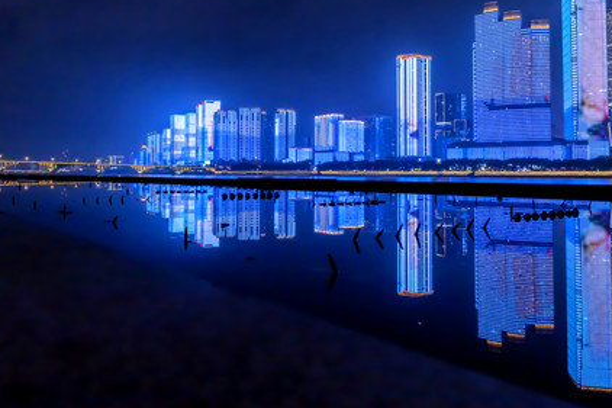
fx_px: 544
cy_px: 148
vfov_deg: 40.7
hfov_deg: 58.7
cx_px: 310
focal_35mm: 32
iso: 200
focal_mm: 9.12
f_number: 5.6
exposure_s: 1/15
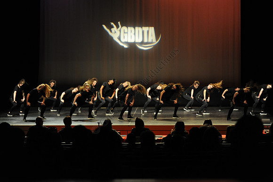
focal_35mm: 70
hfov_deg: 28.9
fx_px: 531
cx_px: 136
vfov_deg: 19.4
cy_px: 91
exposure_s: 1/400
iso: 2500
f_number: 2.8
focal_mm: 70
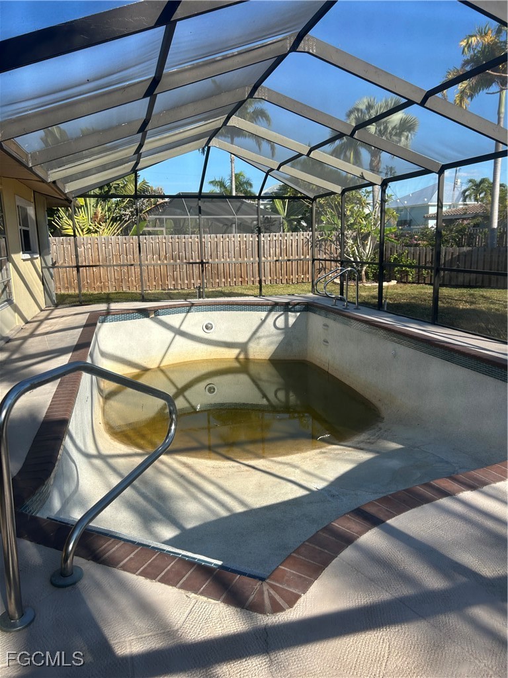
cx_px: 254
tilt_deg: -14.5
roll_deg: +1.6
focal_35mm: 26
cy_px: 339
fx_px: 509
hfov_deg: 53.1
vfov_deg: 67.3
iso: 50
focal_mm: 5.7
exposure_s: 1/1377
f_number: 1.5
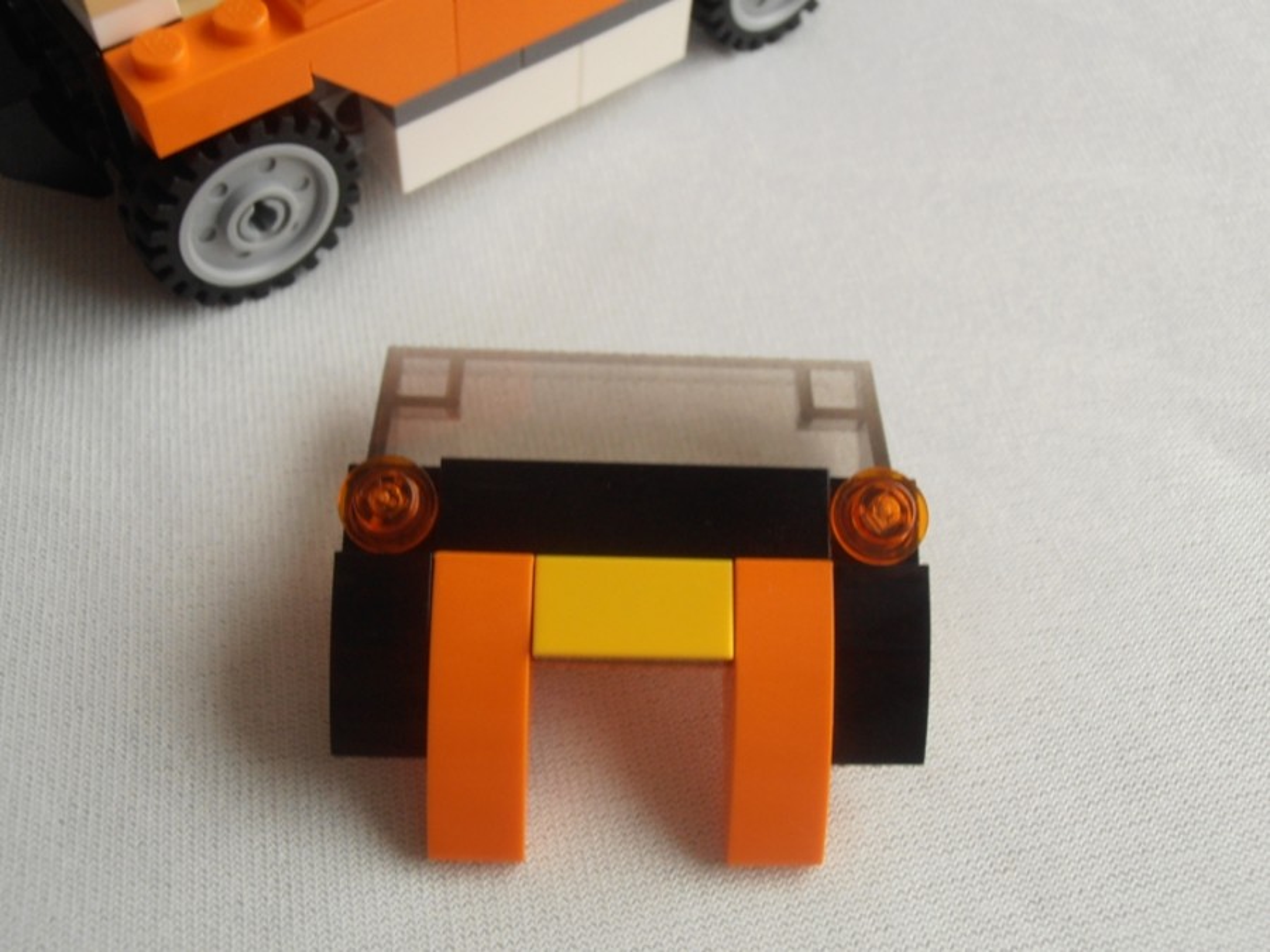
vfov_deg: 38.7
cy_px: 476
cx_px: 635
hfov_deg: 50.1
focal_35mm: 37
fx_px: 1357
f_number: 3.9
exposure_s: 1/40
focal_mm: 6.61
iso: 125
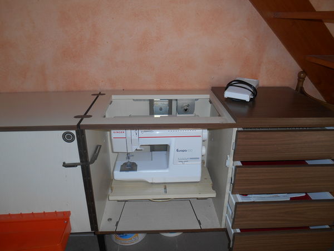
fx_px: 251
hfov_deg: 67.3
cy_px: 126
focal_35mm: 26
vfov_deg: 53.1
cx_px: 167
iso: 80
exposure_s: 1/25
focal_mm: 4.7
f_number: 3.4
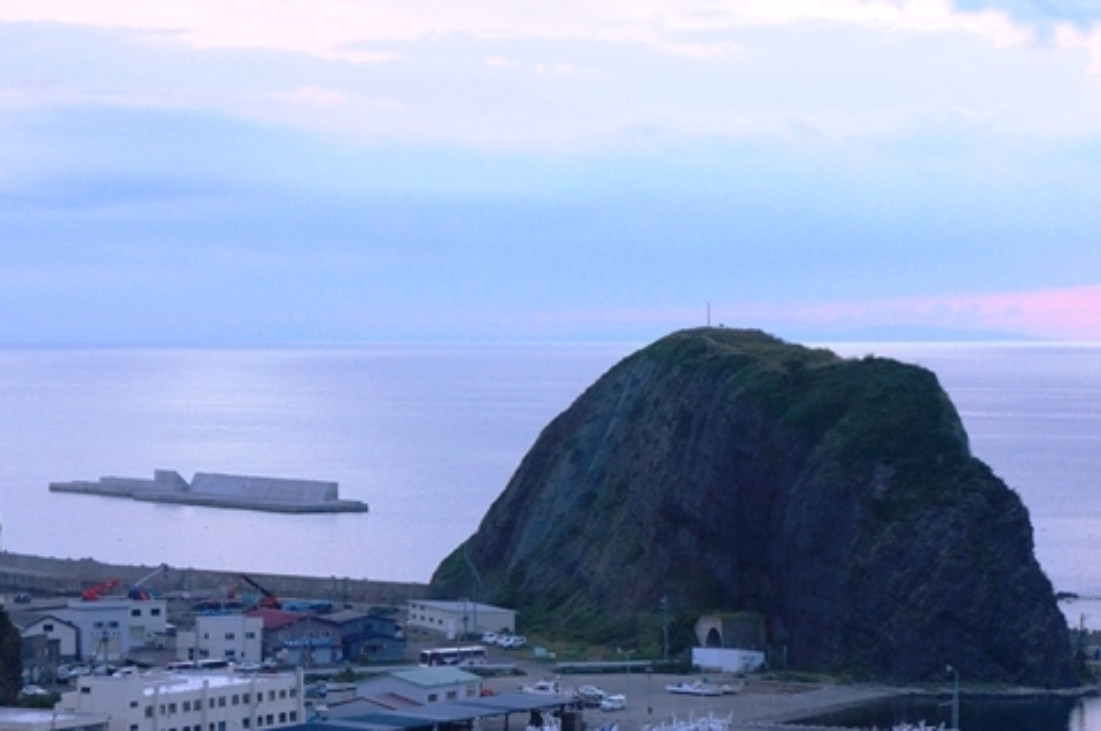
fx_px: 4210
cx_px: 614
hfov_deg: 14.9
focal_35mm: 138
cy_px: 598
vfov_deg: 9.9
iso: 1000
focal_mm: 55
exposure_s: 1/160
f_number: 5.6
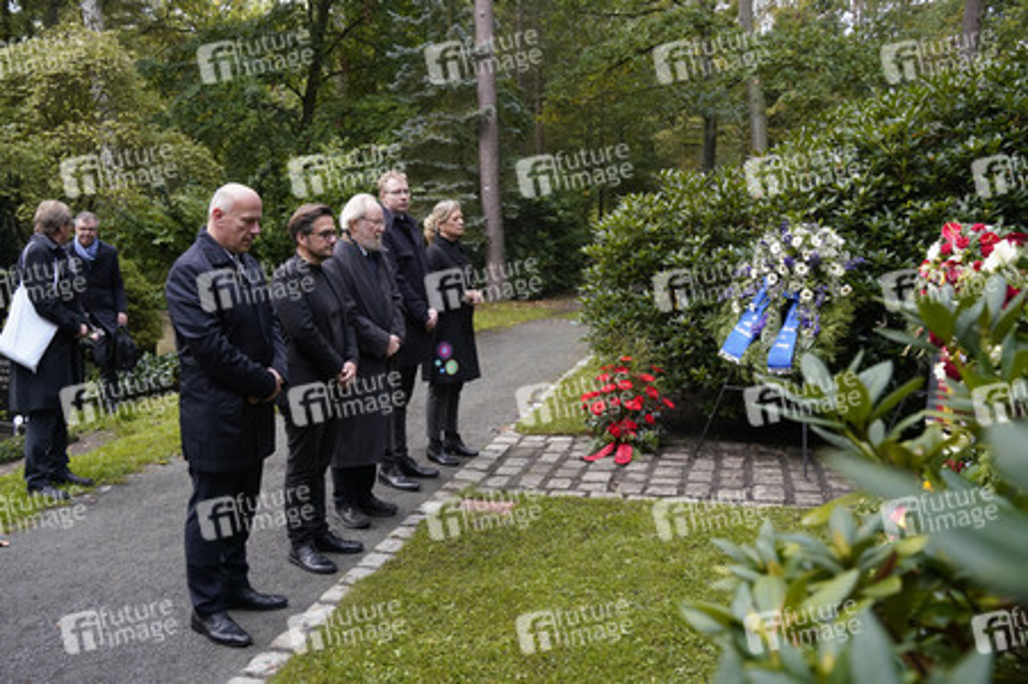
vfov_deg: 43.5
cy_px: 342
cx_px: 514
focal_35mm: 30
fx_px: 856
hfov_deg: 62.0
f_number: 5.6
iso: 1250
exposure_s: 1/400
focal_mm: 30
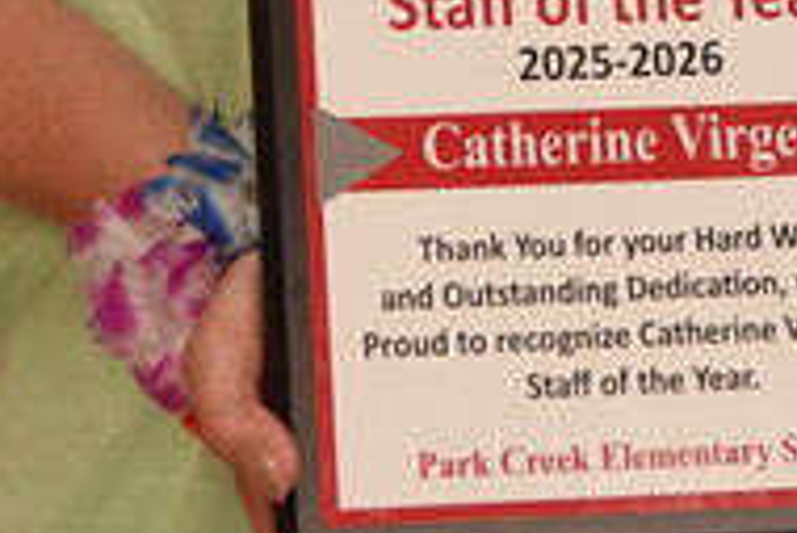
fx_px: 6912
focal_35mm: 312
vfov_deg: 4.3
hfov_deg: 6.5
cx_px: 1175
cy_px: -758
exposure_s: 1/60
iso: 250
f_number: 3.5
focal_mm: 21.32
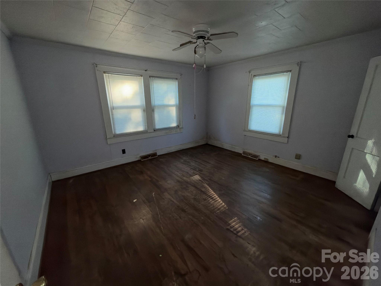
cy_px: 143
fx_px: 154
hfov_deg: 102.1
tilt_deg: -15.3
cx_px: 190
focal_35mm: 14
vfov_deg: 85.7
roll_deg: +0.7
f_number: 2.2
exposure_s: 1/60
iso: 160
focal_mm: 2.22
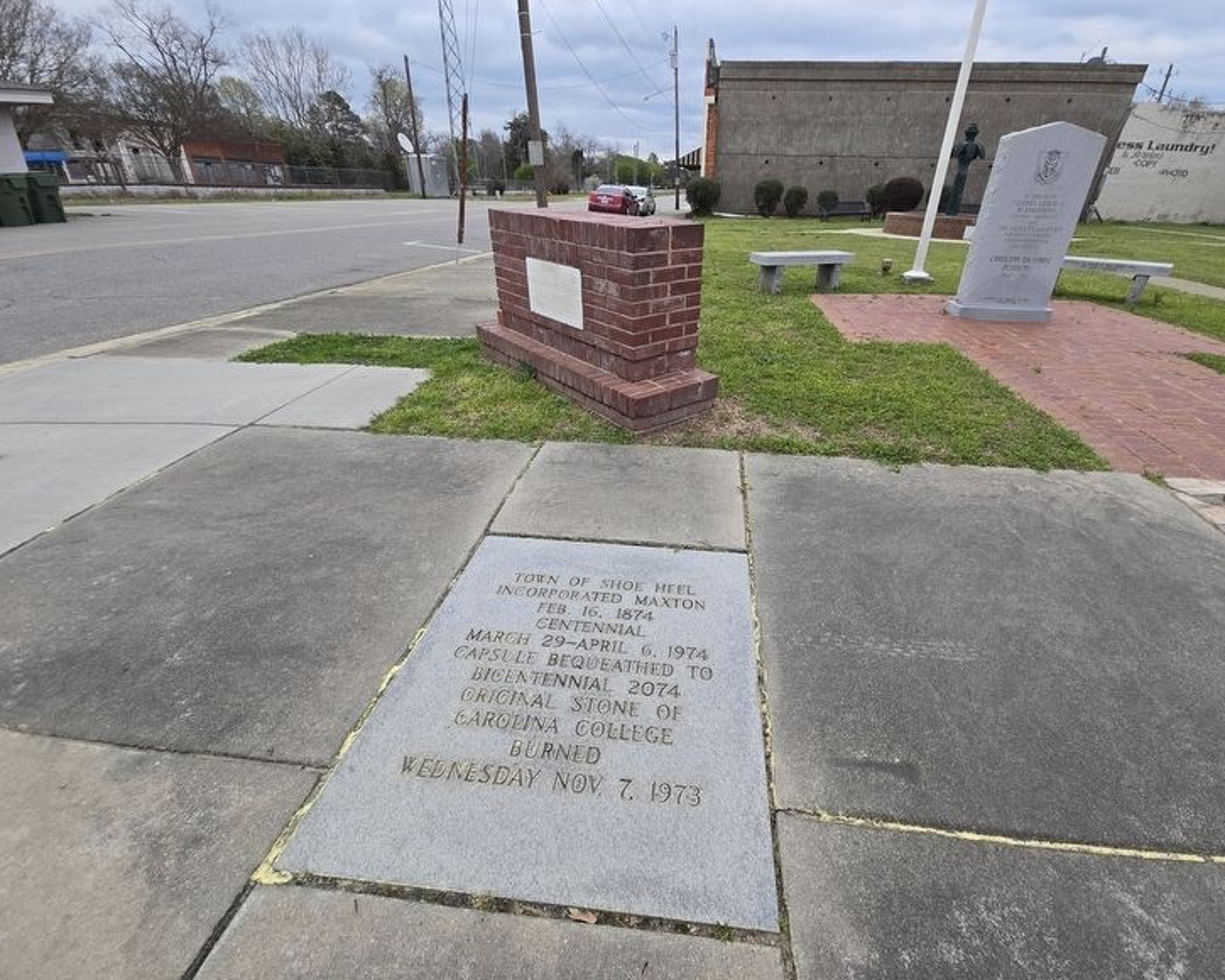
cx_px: 651
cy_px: 476
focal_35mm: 14
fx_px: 508
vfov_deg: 88.0
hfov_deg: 100.6
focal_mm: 2.2
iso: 50
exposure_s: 1/195
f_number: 2.2
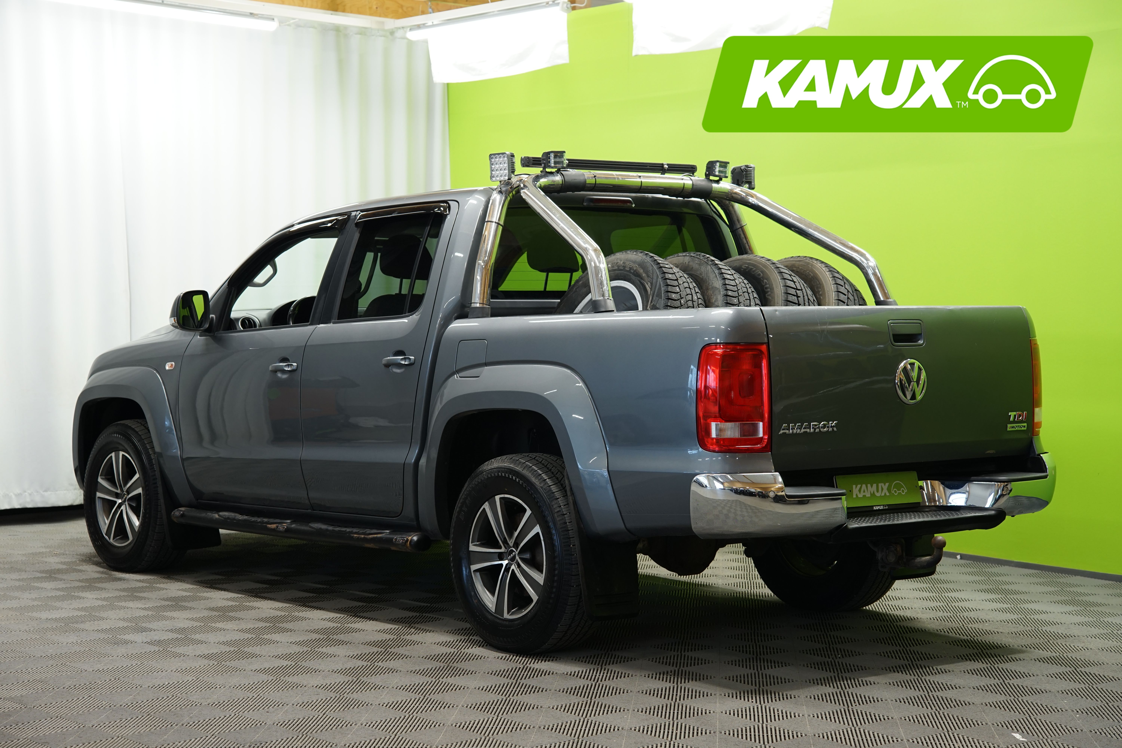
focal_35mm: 65
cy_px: 374
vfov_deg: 20.9
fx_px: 2026
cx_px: 561
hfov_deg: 31.0
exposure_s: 1/15
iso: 500
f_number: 5
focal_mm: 65
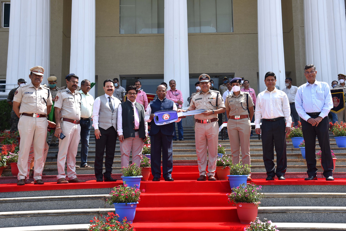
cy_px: 116
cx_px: 173
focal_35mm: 38
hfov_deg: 50.7
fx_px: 365
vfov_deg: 35.1
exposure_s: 1/250
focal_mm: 38
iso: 200
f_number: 8
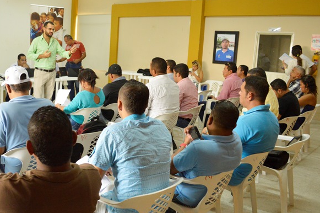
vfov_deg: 46.3
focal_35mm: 28
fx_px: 249
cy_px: 104
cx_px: 158
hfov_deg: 65.5
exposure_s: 1/60
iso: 1600
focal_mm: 18
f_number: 4
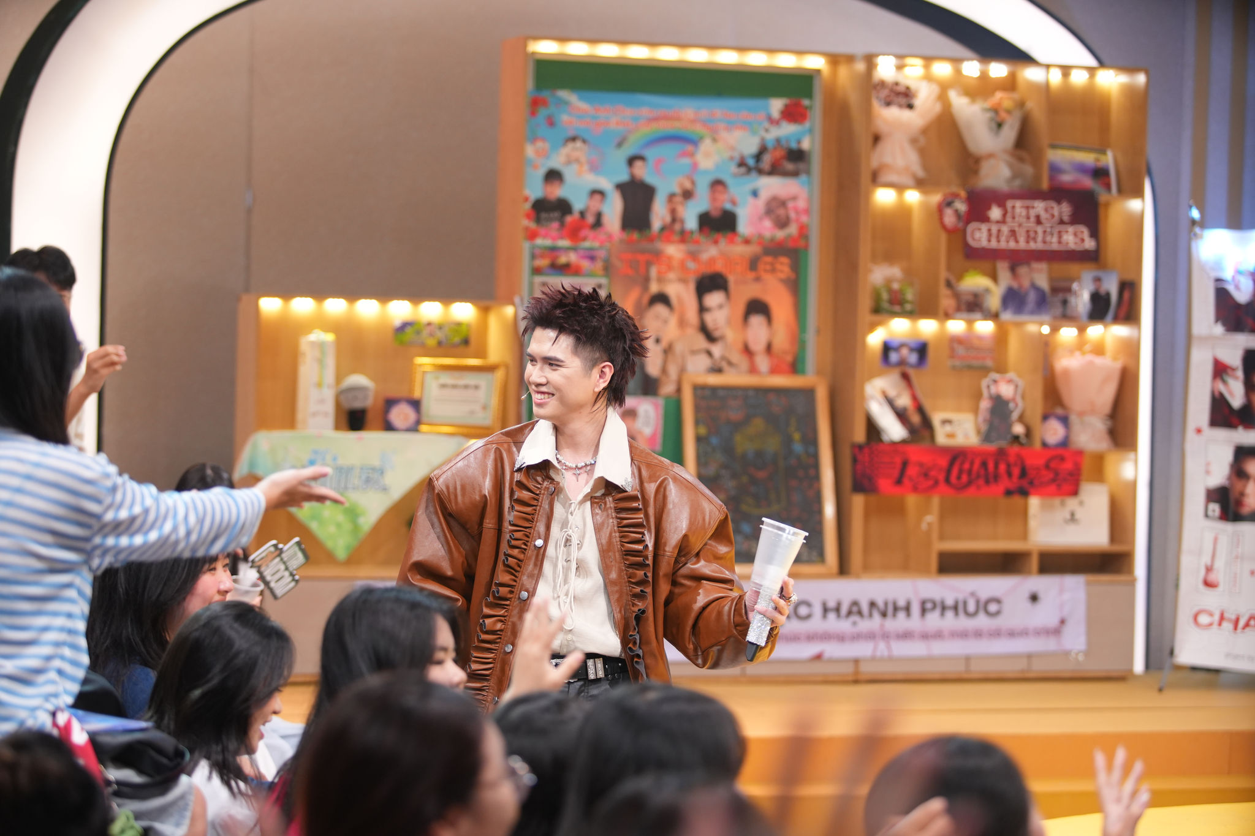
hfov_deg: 21.5
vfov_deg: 14.4
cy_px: 418
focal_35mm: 95
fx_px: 3311
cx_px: 628
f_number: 2.8
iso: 1250
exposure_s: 1/200
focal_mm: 95
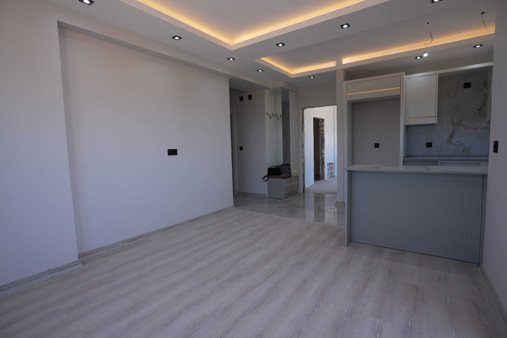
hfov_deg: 93.3
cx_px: 254
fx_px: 239
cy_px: 169
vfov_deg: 70.4
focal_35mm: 17
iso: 100
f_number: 4.5
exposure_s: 1/80
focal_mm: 17
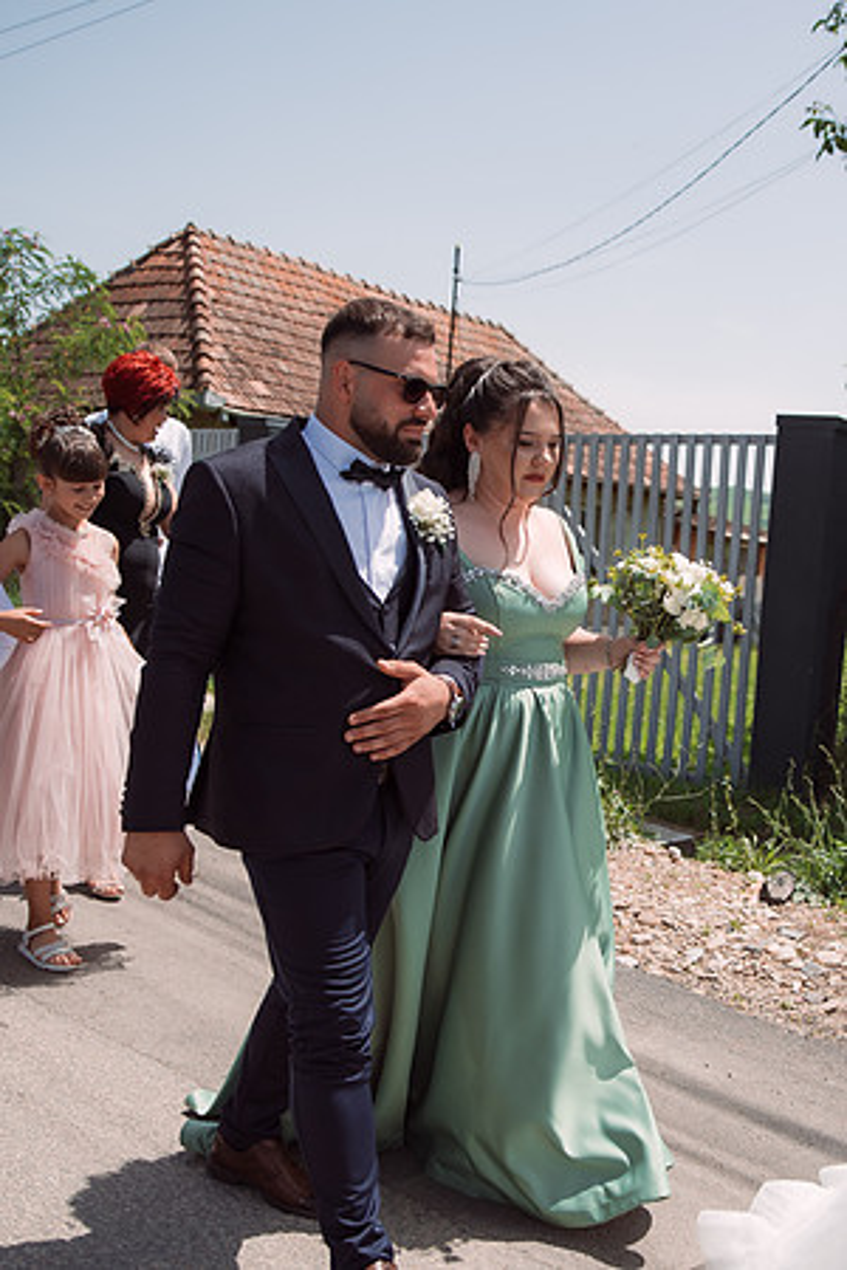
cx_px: 634
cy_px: 635
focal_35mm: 39
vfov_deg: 49.6
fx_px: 1375
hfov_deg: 33.6
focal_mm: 26
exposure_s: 1/2500
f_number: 2.8
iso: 125
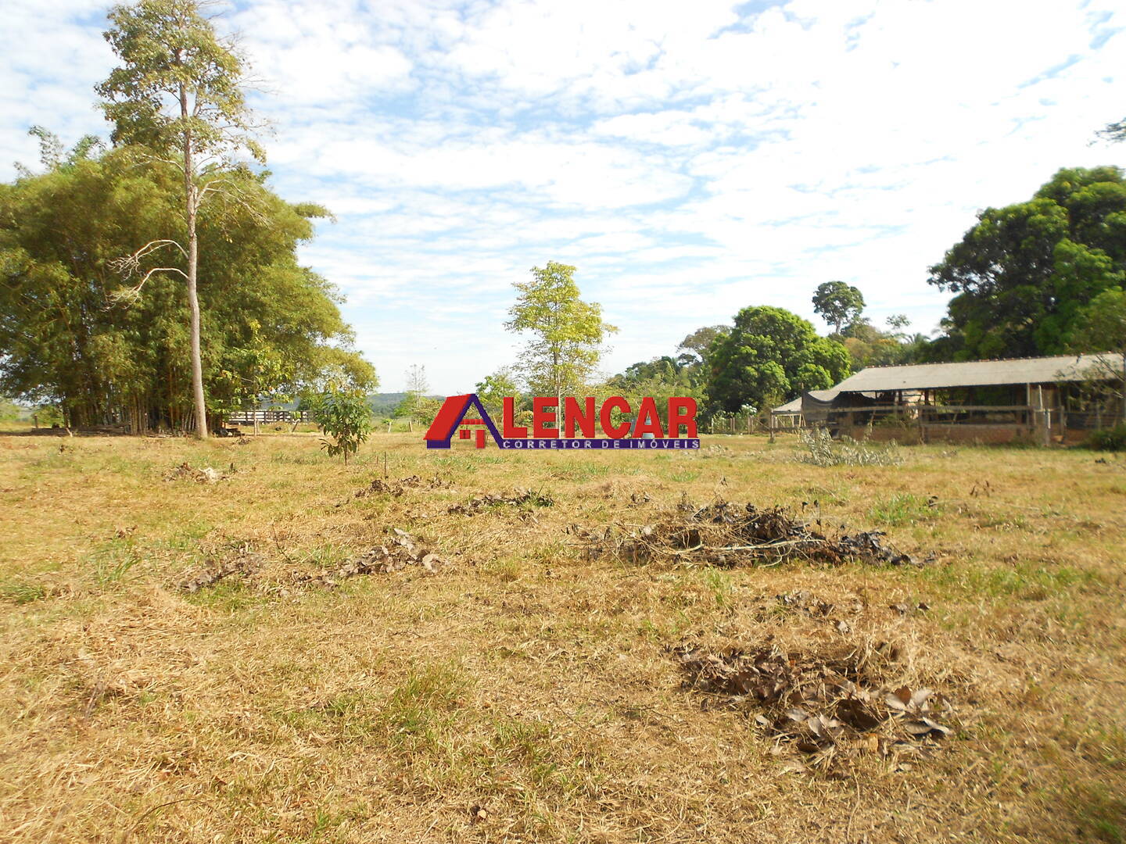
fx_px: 846
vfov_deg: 53.1
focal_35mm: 26
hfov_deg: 67.3
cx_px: 563
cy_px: 422
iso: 80
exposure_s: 1/500
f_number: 3.2
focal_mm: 4.6
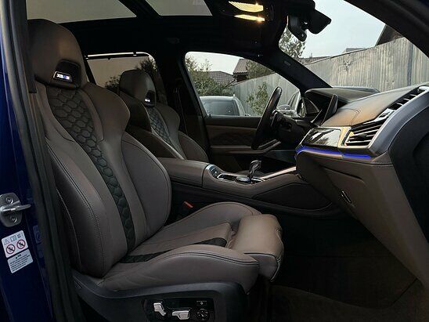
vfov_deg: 56.8
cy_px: 161
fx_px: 297
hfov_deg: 71.6
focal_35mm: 24
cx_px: 214
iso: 1000
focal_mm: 6.76
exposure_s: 1/31
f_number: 1.78
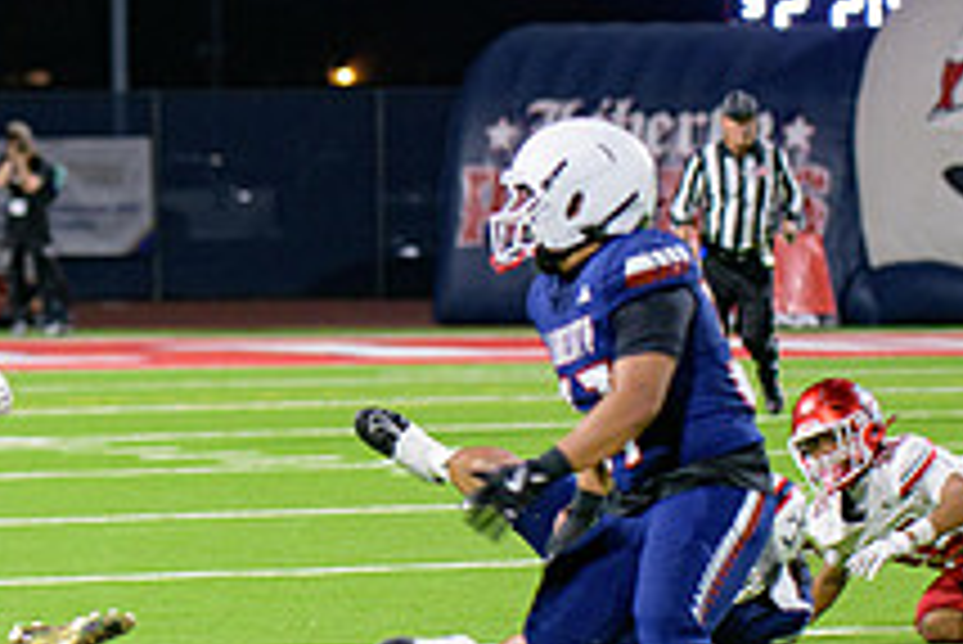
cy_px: 399
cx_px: -140
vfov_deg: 4.2
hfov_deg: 6.3
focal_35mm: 325
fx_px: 8699
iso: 2000
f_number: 2.8
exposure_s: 1/250
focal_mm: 120
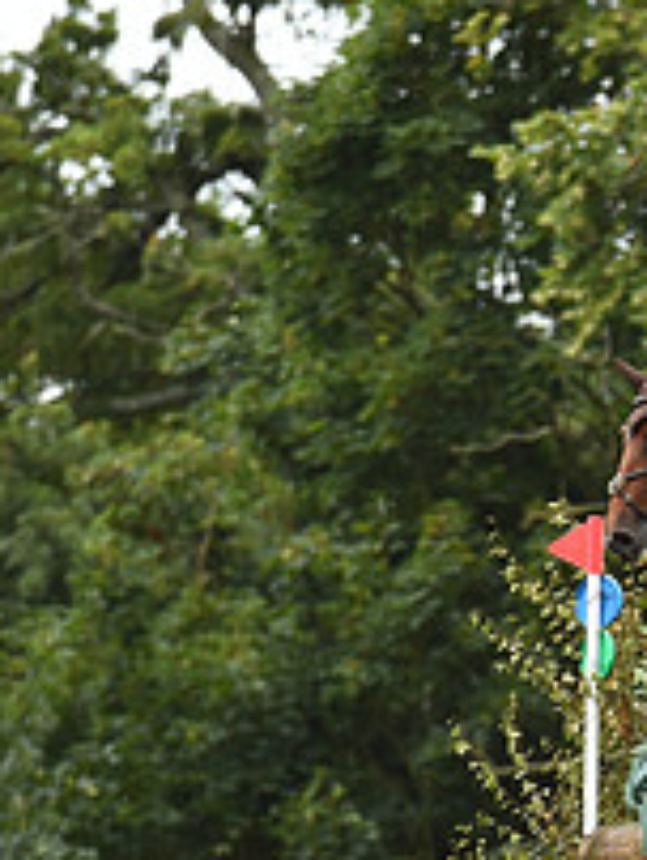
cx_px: 1094
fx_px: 27405
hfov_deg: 1.4
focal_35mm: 1102
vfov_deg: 1.8
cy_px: 656
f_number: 5.6
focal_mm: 400
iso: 1400
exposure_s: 1/1250
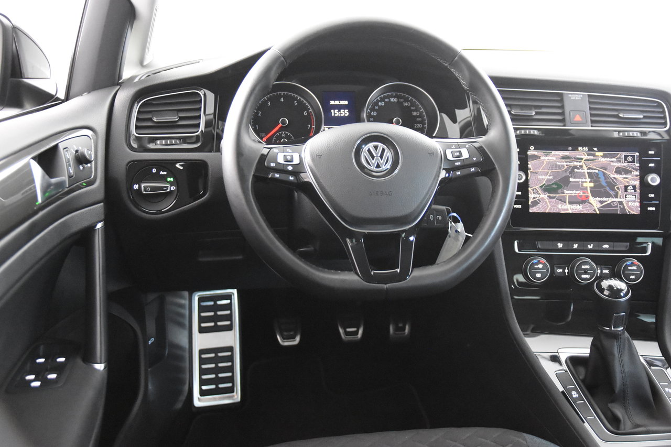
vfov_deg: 36.9
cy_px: 224
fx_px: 671
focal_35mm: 36
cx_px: 336
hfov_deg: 53.1
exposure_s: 1/40
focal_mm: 24
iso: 9000
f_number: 3
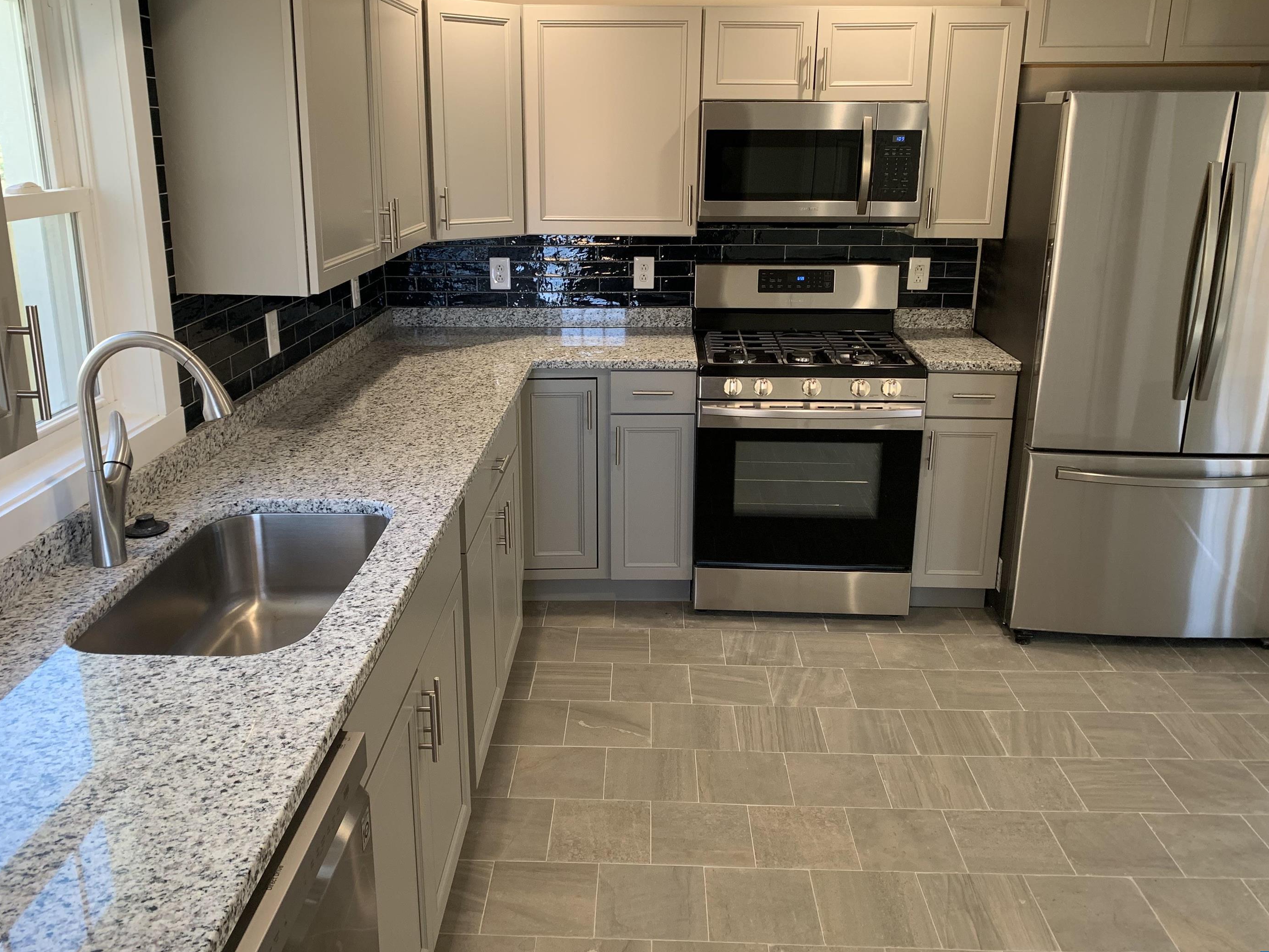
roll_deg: -0.1
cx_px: 603
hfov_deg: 61.6
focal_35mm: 29
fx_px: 1063
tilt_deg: -14.2
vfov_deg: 48.2
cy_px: 445
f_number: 1.8
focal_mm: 4.25
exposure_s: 1/60
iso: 100
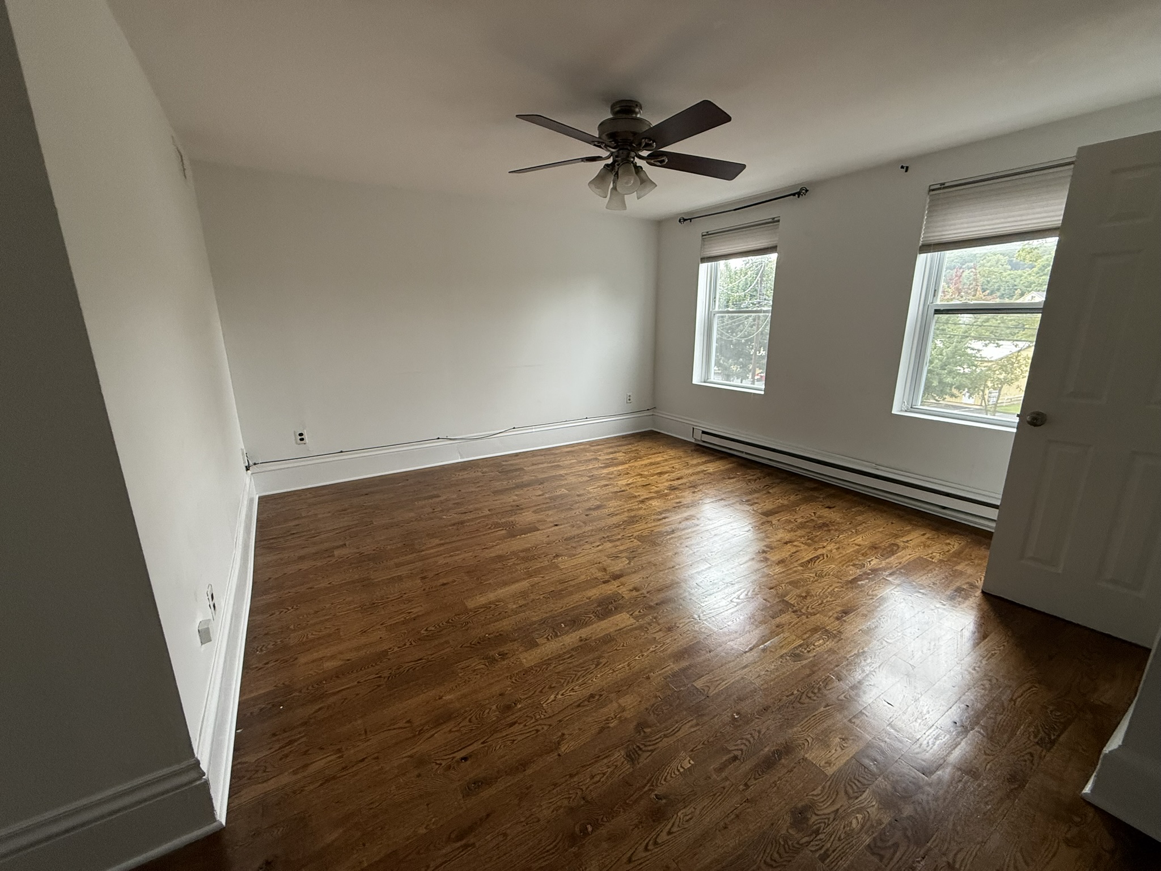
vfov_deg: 85.7
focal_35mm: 14
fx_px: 470
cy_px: 436
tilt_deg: -12.6
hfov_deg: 102.1
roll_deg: -0.3
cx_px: 580
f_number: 2.2
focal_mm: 2.22
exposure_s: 1/99
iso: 250
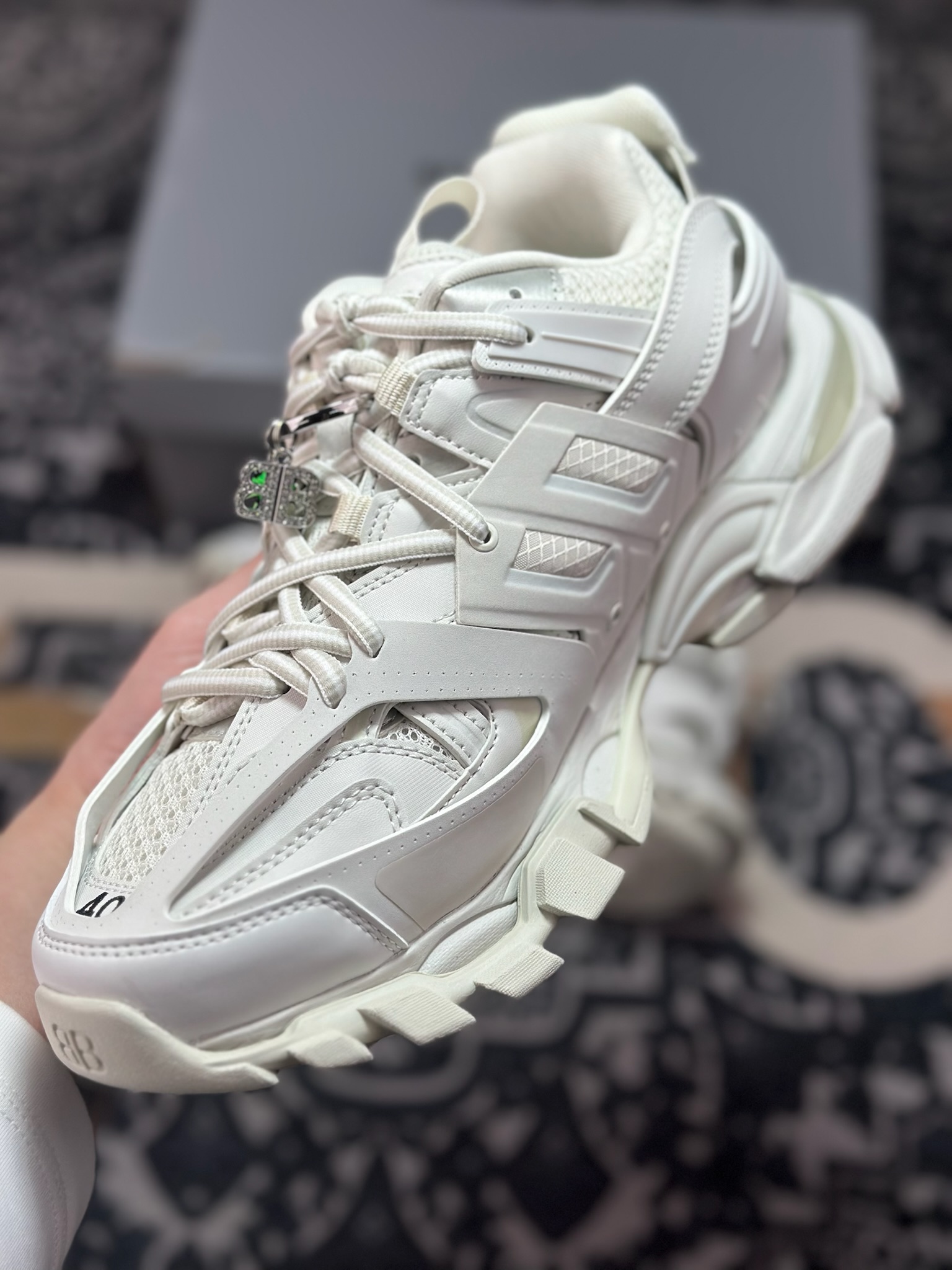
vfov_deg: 39.7
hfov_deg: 30.3
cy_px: 635
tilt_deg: -59.8
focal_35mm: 48
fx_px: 1760
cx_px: 476
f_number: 1.78
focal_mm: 6.86
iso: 80
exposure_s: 1/1751
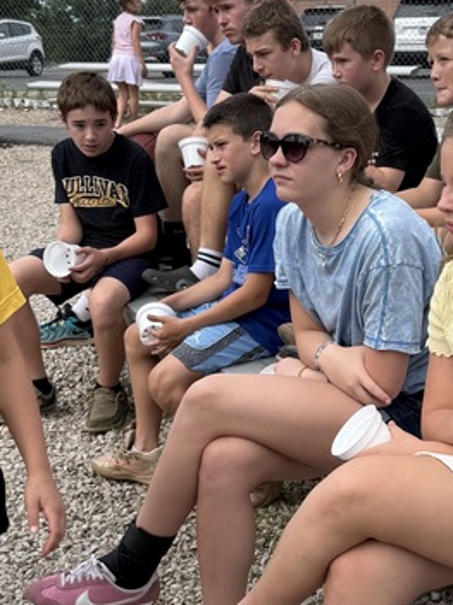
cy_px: 364
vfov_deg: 27.7
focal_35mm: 70
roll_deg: -2.0
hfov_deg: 20.9
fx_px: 1222
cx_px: 319
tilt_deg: -13.0
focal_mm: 6.76
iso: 80
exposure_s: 1/3759
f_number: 1.78
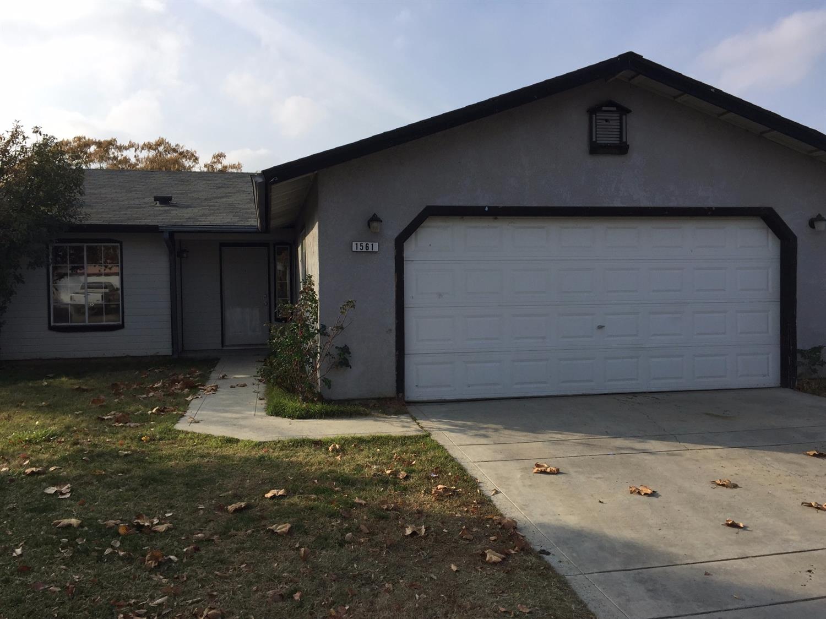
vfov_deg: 48.2
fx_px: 692
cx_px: 413
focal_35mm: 29
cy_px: 310
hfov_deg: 61.7
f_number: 2.2
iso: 32
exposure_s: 1/1582
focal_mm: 4.15
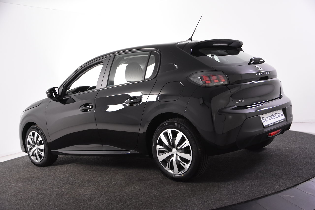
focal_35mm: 42
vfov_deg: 31.9
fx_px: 367
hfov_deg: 46.4
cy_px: 105
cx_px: 158
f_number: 4.5
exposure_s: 1/80
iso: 1600
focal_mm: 28
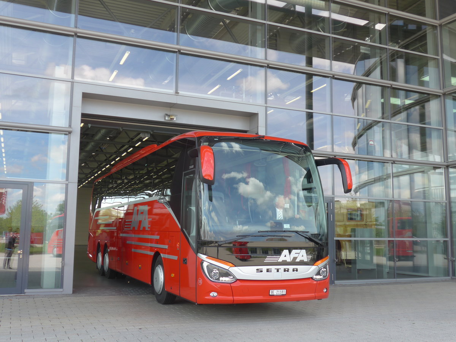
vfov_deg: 36.8
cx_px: 228
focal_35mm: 39
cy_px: 171
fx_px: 514
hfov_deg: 47.9
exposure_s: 1/250
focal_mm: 8
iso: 80
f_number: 2.8
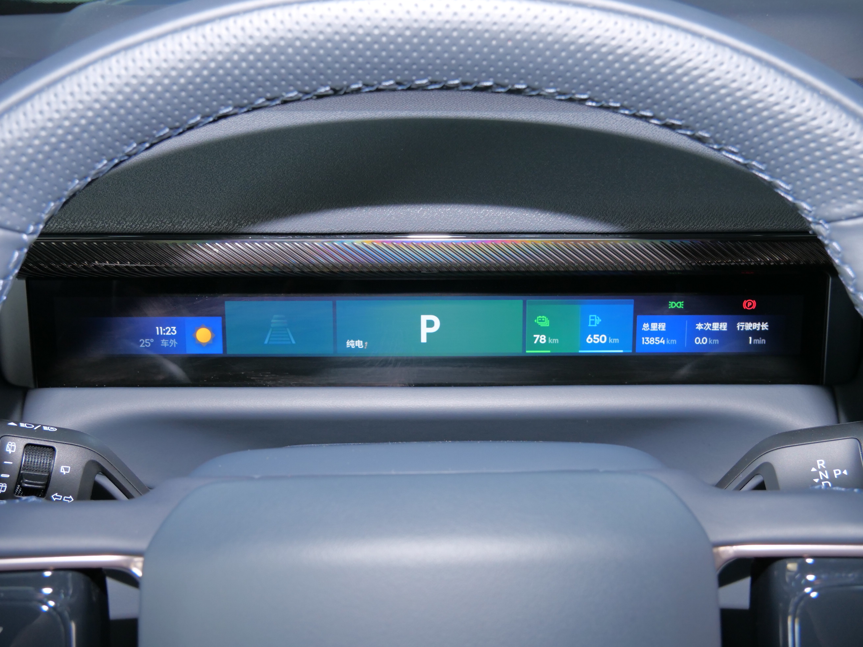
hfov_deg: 46.8
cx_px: 432
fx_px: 997
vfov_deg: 36.0
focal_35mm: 40
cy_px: 324
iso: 800
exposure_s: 1/15
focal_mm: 20
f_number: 5.6
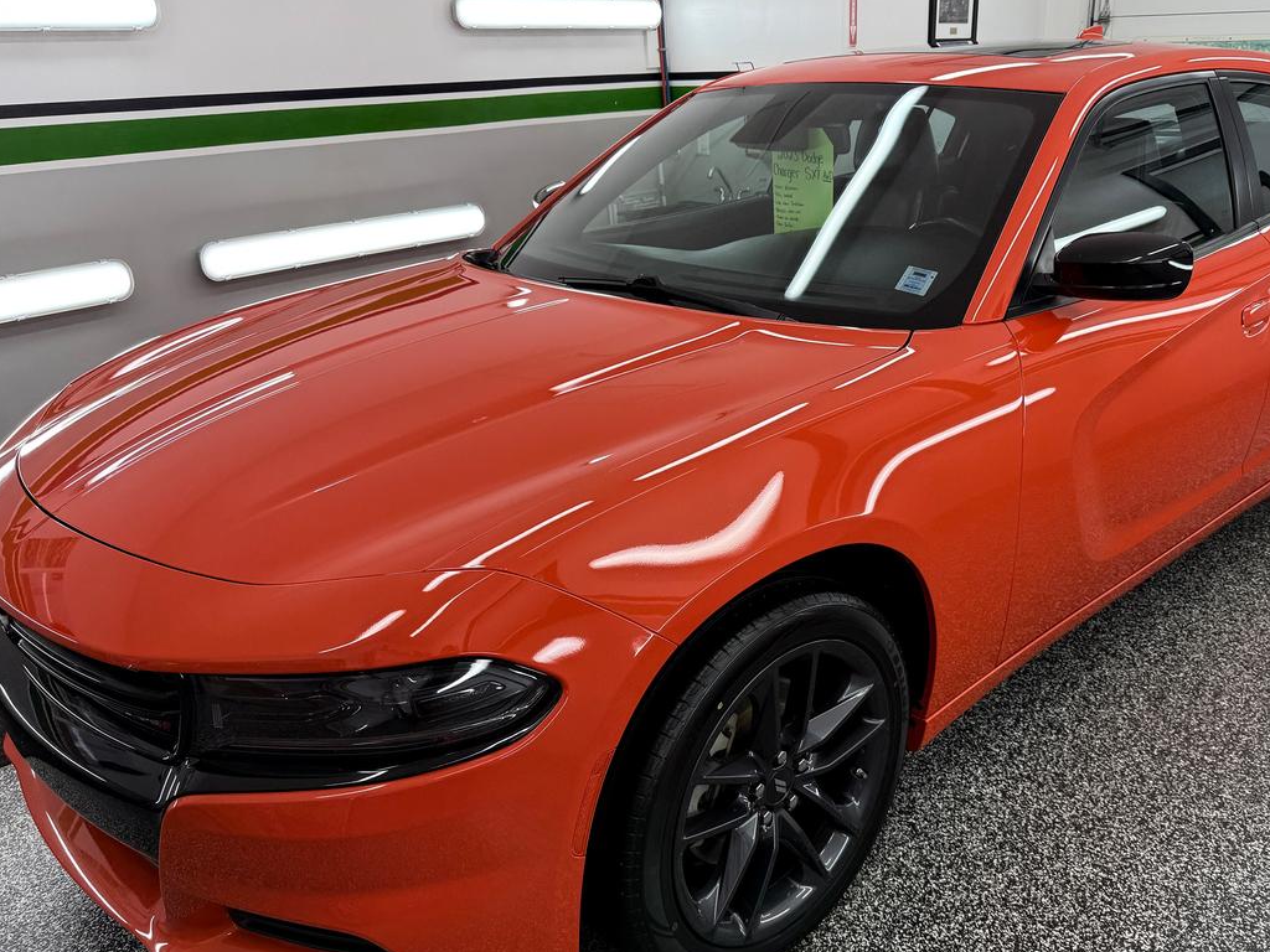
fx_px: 1101
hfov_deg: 59.6
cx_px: 745
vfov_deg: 46.6
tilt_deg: -24.0
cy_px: 552
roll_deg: +1.8
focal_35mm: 30
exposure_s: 1/134
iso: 80
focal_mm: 6.76
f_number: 1.78
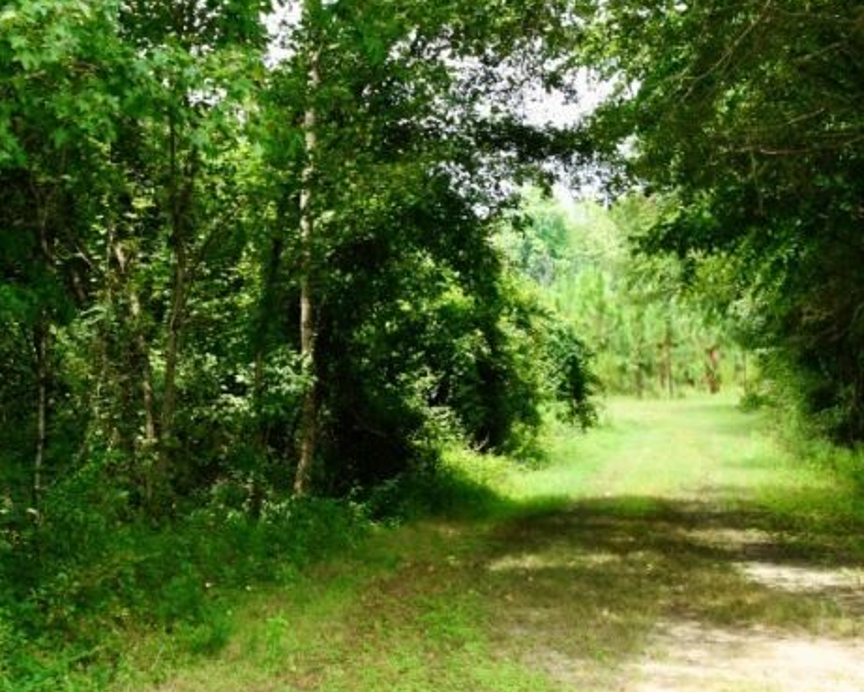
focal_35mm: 69
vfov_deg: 22.1
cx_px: 512
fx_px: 1765
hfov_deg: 27.5
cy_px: 264
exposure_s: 1/125
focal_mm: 26
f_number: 8
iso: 400
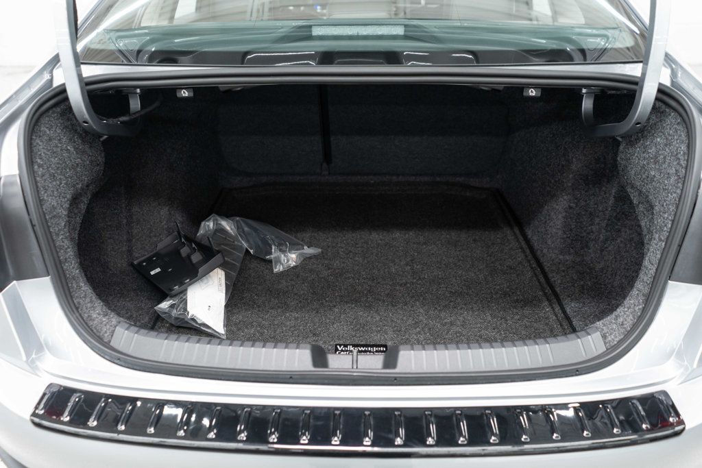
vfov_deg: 46.4
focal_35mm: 28
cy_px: 234
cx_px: 351
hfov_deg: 65.5
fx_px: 546
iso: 800
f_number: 3.2
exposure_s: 1/50
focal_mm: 28
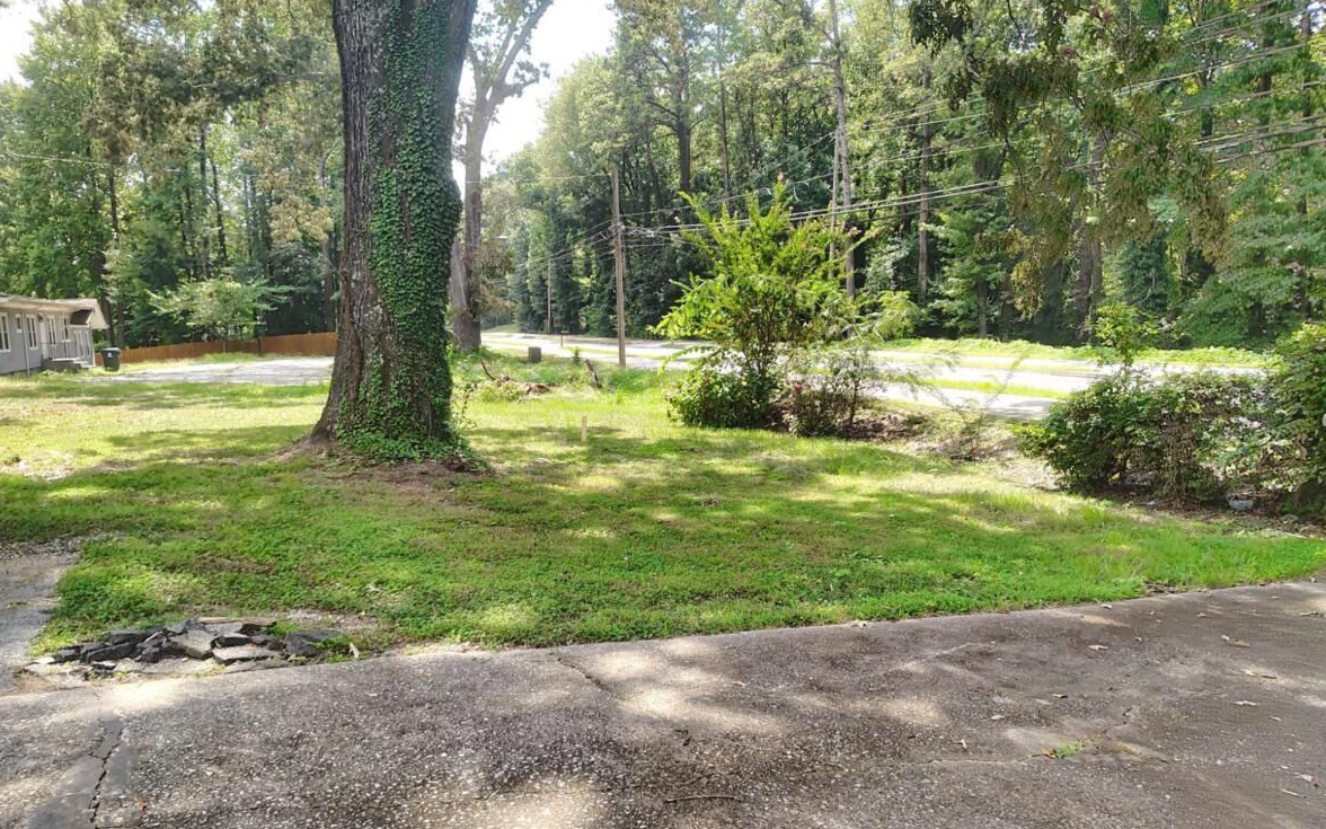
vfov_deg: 47.6
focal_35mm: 26
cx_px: 662
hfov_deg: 70.4
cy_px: 425
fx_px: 940
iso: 100
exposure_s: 1/8
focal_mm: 5.56
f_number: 1.8
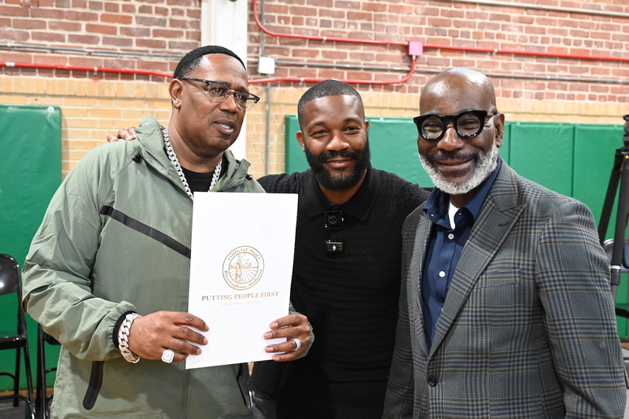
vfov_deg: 31.9
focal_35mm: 42
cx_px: 314
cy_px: 210
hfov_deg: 46.4
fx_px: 734
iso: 3200
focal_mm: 42
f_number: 5.6
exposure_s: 1/125
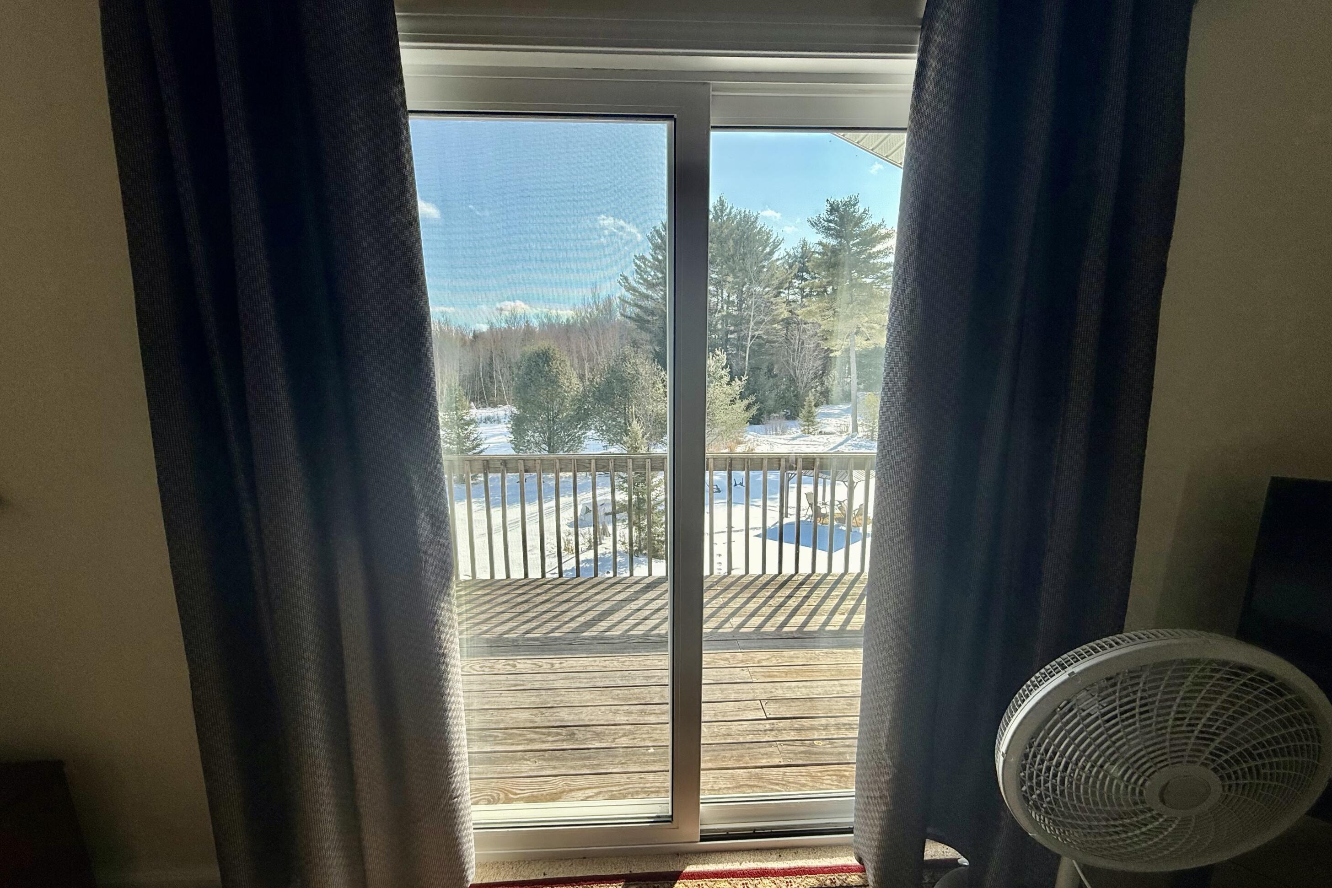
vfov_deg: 77.2
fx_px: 555
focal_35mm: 15
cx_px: 664
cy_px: 479
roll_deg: +0.0
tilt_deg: -11.5
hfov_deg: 100.4
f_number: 2.2
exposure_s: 1/1033
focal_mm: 2.22
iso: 50
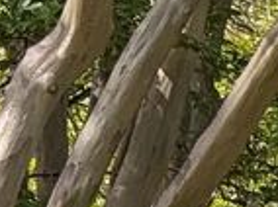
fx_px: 2782
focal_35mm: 347
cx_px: 983
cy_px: 642
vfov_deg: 4.1
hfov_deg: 5.2
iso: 80
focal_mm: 6.76
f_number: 1.78
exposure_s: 1/1185
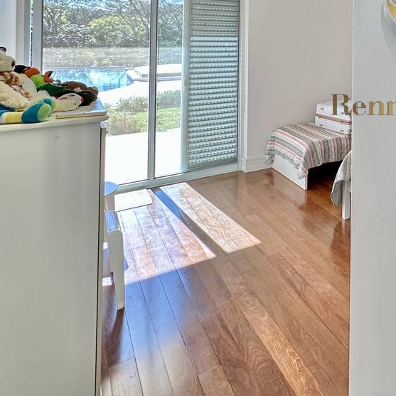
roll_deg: -0.9
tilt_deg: +0.9
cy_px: 33
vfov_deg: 45.8
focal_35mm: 32
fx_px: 414
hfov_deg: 40.1
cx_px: 447
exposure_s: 1/120
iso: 50
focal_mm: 2.22
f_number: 2.2
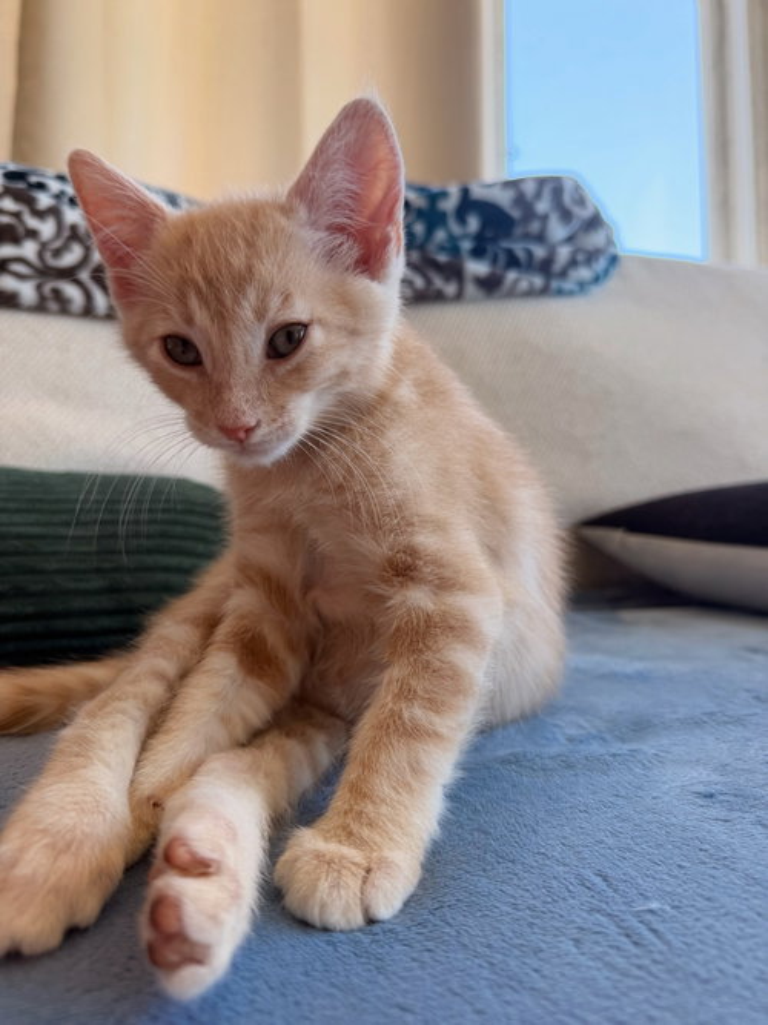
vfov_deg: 71.6
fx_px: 710
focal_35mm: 24
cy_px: 512
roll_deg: -0.9
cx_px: 384
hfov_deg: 56.8
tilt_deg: +2.2
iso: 80
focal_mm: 6.76
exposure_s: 1/133
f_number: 1.78
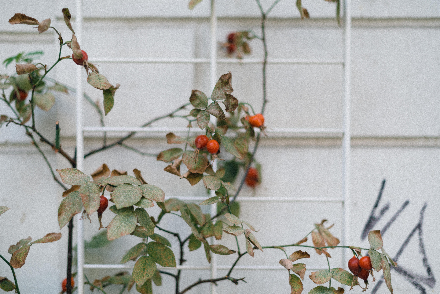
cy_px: 147
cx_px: 220
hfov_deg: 39.6
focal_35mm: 50
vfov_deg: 27.0
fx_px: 611
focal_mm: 50
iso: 100
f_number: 1.4
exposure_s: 1/1600
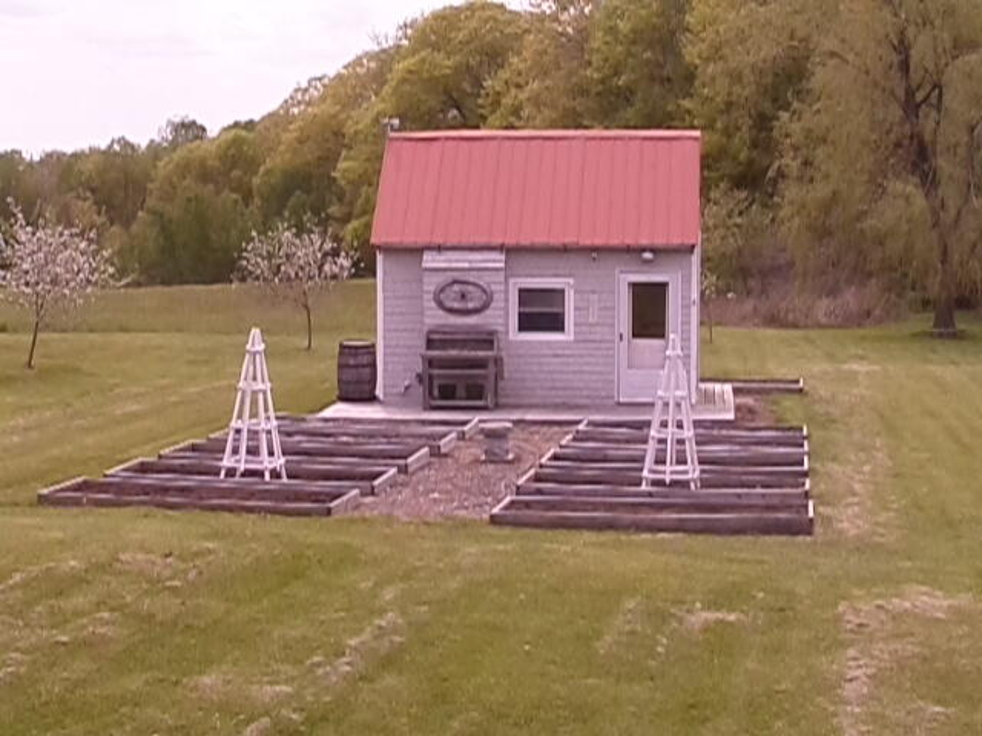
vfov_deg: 20.2
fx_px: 2071
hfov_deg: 26.7
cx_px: 491
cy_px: 368
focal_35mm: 73
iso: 160
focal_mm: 11.9
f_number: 8.3
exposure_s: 1/180
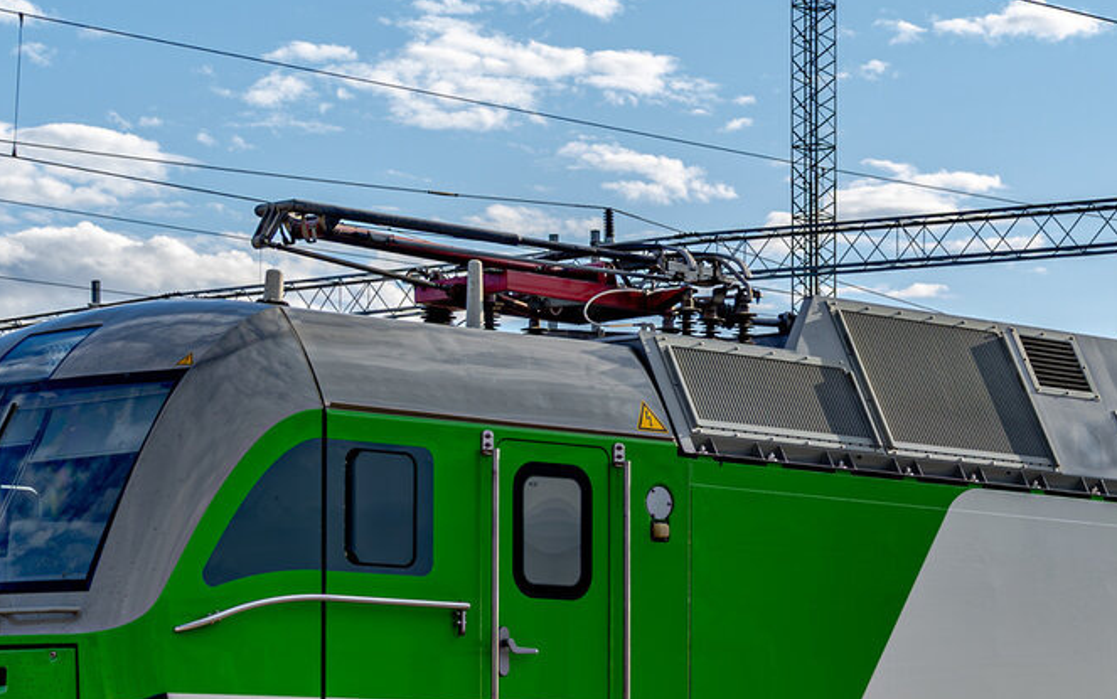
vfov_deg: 11.1
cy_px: 392
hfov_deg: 17.5
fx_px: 3594
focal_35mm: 118
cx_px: 885
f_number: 5.6
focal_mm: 32
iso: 160
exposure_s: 1/400
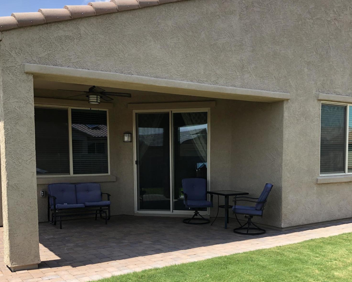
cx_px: 176
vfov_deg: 39.6
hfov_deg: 49.1
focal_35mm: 37
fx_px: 386
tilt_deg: -3.6
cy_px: 193
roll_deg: +0.5
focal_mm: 3.99
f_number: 1.8
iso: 20
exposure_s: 1/889
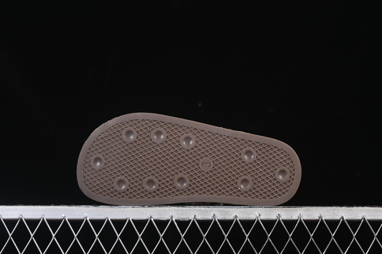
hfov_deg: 27.0
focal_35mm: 75
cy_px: 127
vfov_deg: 18.2
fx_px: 796
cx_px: 191
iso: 160
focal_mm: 50
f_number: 6.3
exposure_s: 1/60
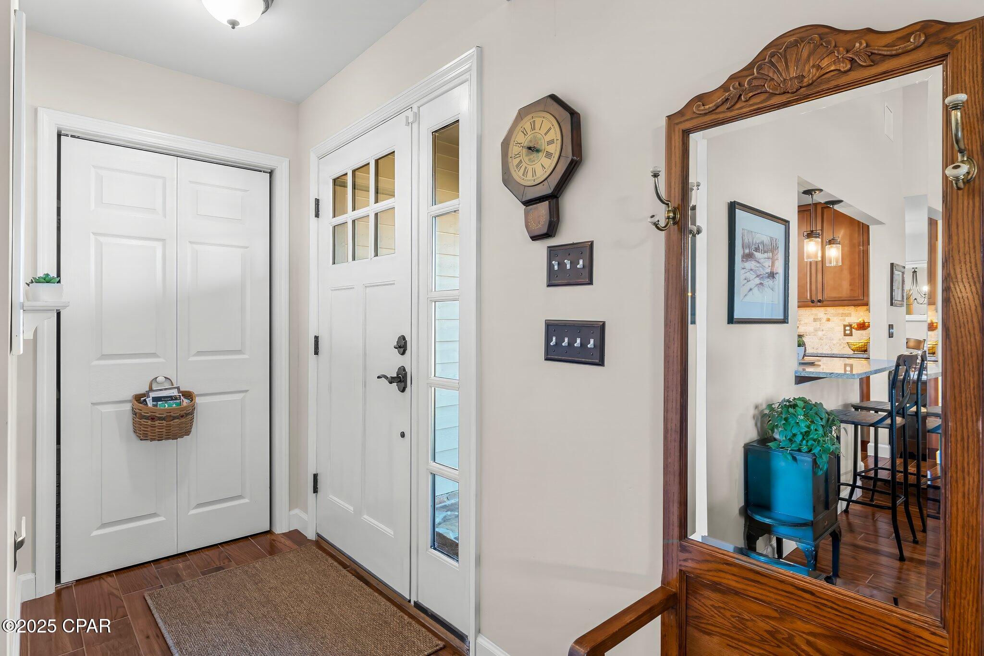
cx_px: 492
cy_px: 328
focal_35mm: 18
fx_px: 495
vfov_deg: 67.1
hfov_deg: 89.7
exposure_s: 1/6
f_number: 8
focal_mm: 18.1
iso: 400
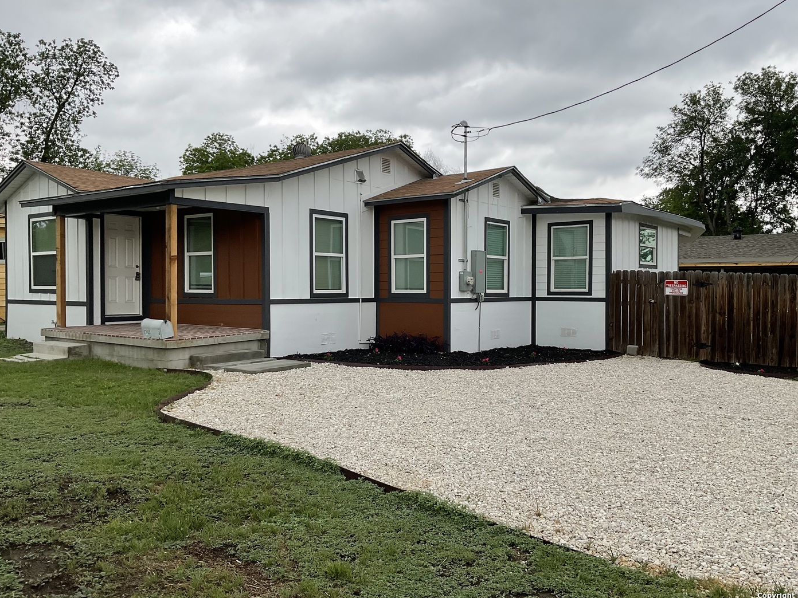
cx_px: 405
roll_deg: +0.0
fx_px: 692
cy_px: 300
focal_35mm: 30
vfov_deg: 46.8
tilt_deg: -2.9
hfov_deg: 60.0
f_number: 1.8
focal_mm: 3
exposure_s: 1/898
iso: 16
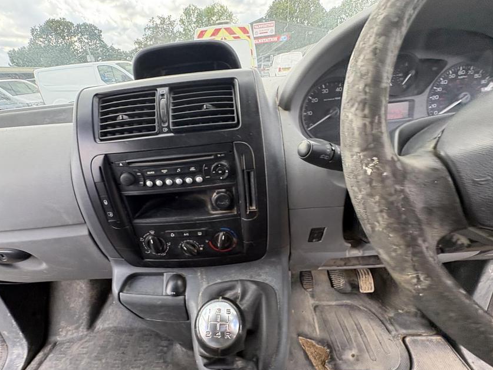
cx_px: 231
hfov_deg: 98.0
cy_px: 197
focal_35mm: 15
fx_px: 214
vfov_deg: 81.6
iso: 125
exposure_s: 1/127
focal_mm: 2.22
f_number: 2.2
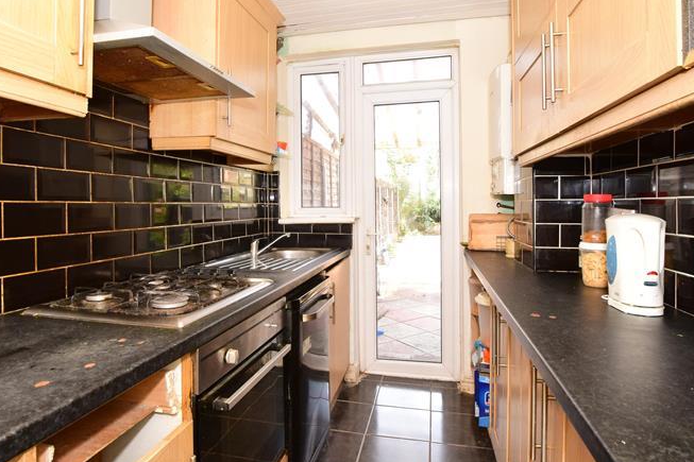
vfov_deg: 61.7
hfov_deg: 83.9
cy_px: 203
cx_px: 332
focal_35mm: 20
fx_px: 385
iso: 500
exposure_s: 1/60
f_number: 10
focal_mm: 10
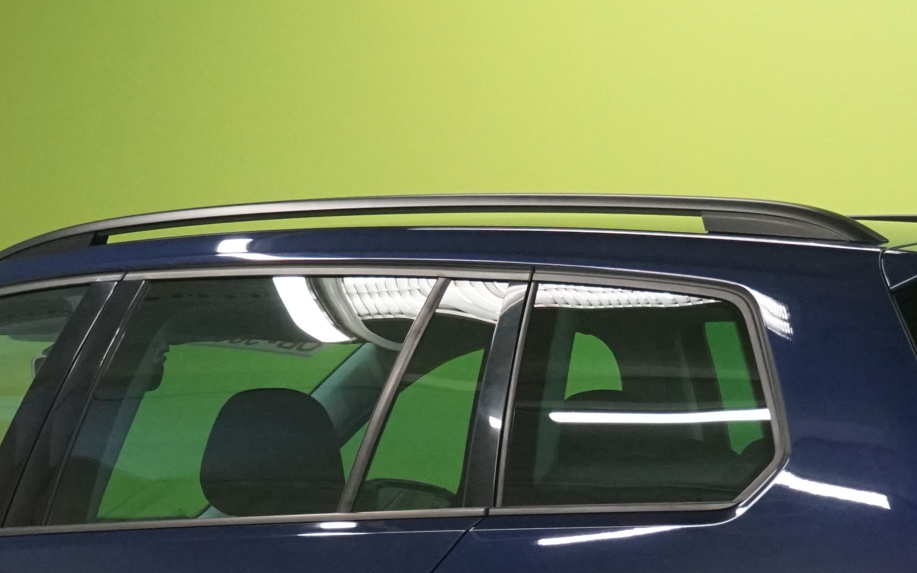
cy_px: 520
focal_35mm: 220
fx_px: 5498
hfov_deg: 9.5
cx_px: 483
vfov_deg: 6.0
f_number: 9
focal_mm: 70
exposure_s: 1/25
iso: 2500
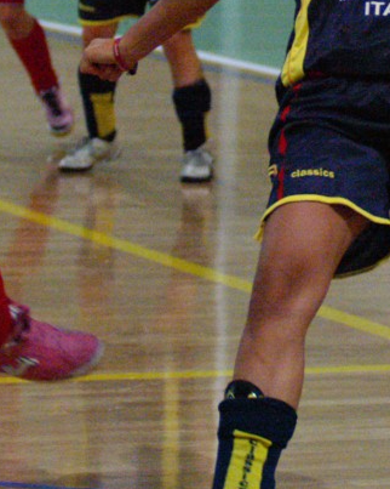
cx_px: 283
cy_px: 25
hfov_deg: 1.7
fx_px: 12909
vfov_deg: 2.2
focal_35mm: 894
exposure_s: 1/500
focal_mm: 200
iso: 3200
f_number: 2.8
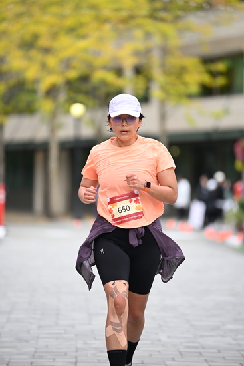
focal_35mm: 200
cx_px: 122
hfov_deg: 6.9
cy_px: 183
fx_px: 2032
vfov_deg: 10.3
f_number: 2.8
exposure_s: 1/1600
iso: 640
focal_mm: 200
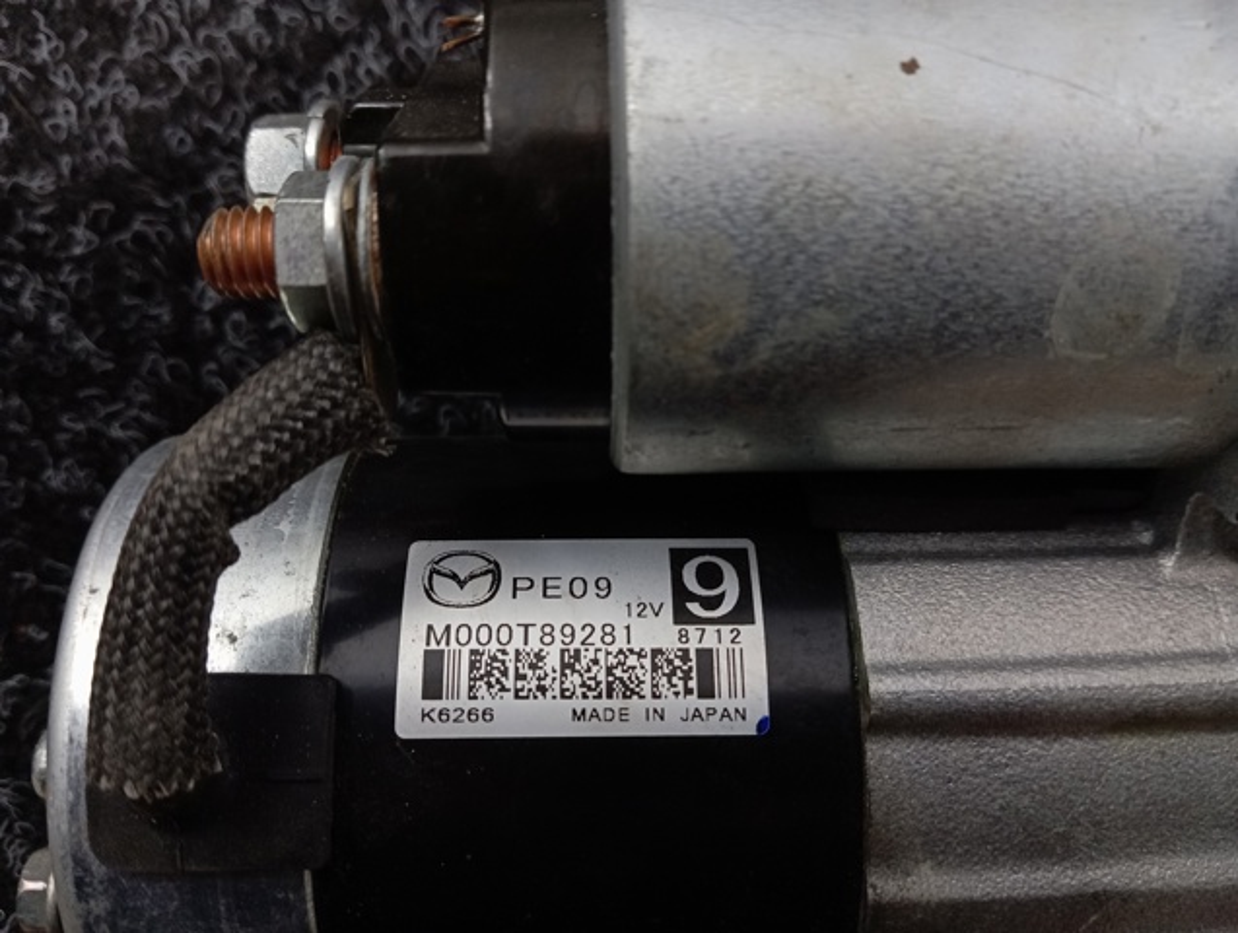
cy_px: 466
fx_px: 1003
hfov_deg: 63.4
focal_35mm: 28
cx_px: 619
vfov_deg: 49.9
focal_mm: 4.22
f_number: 1.8
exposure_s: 1/50
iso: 153
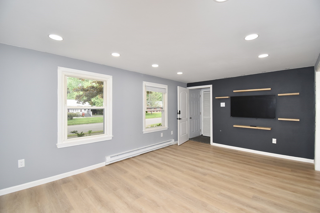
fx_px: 133
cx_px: 160
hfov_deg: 100.4
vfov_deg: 77.3
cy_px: 106
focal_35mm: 15
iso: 720
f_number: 5.6
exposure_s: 1/125
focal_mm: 10
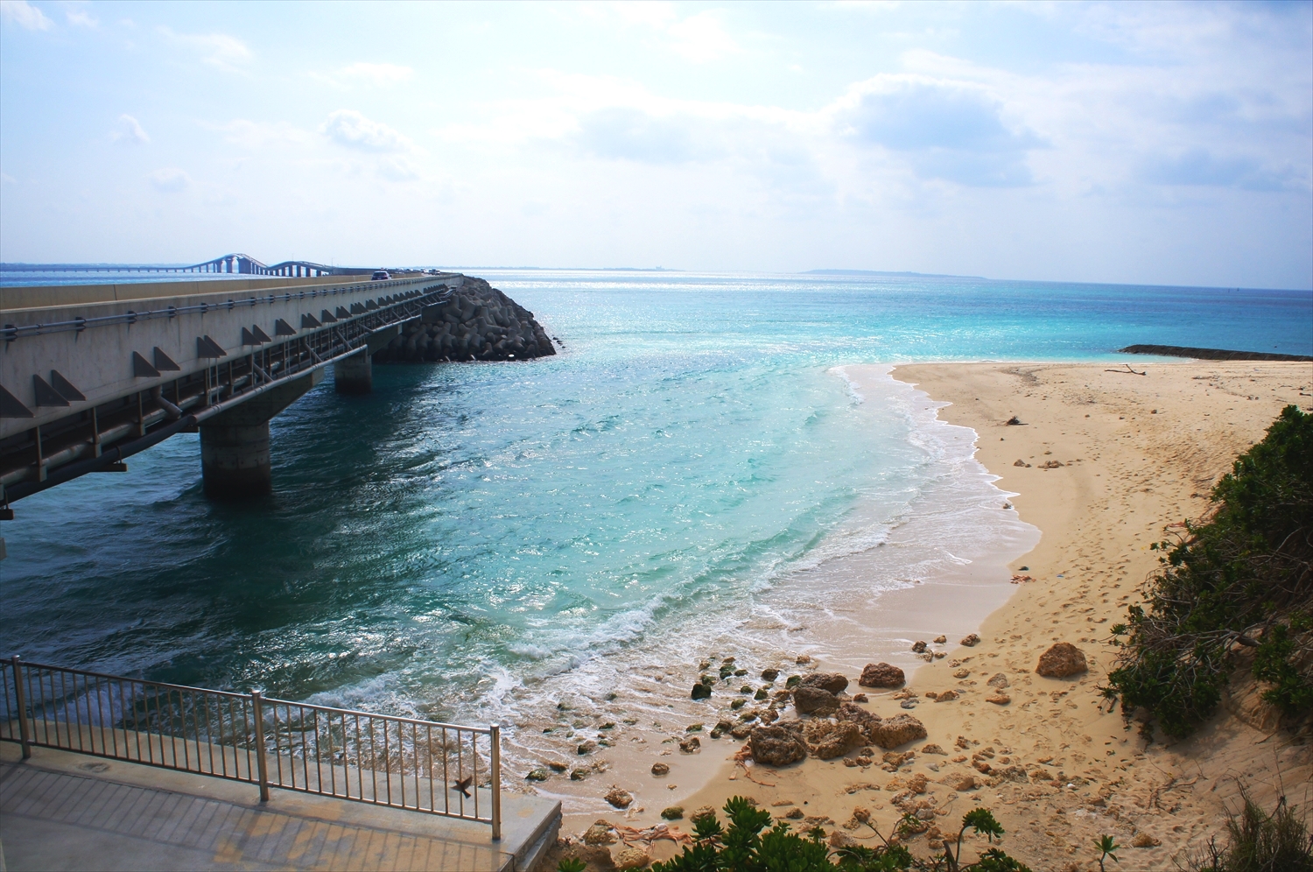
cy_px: 436
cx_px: 656
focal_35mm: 27
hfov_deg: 67.4
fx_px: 983
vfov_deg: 47.8
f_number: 13
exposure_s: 1/500
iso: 200
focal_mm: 18
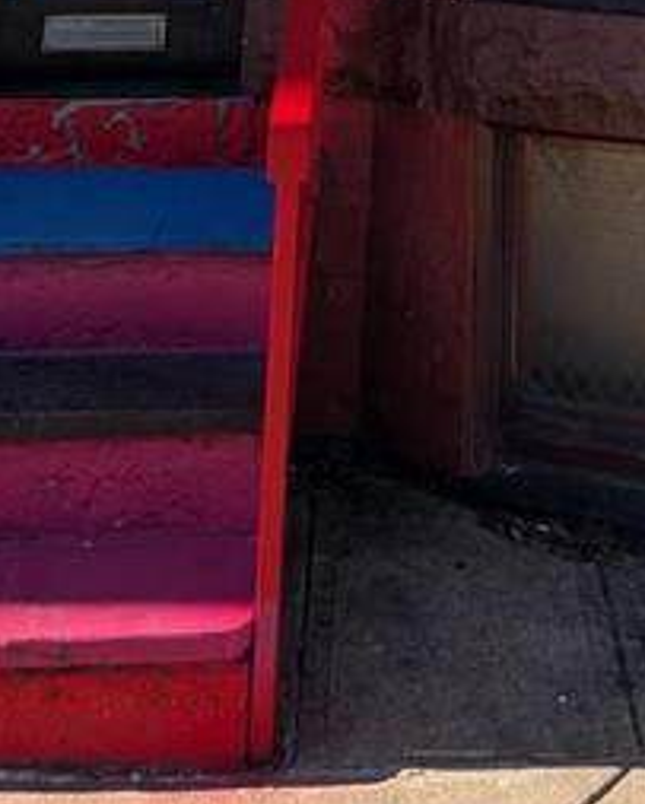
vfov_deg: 20.0
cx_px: 523
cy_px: -769
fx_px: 1191
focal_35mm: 50
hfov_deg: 29.6
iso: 53
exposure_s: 1/1272
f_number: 1.7
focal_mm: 2.02
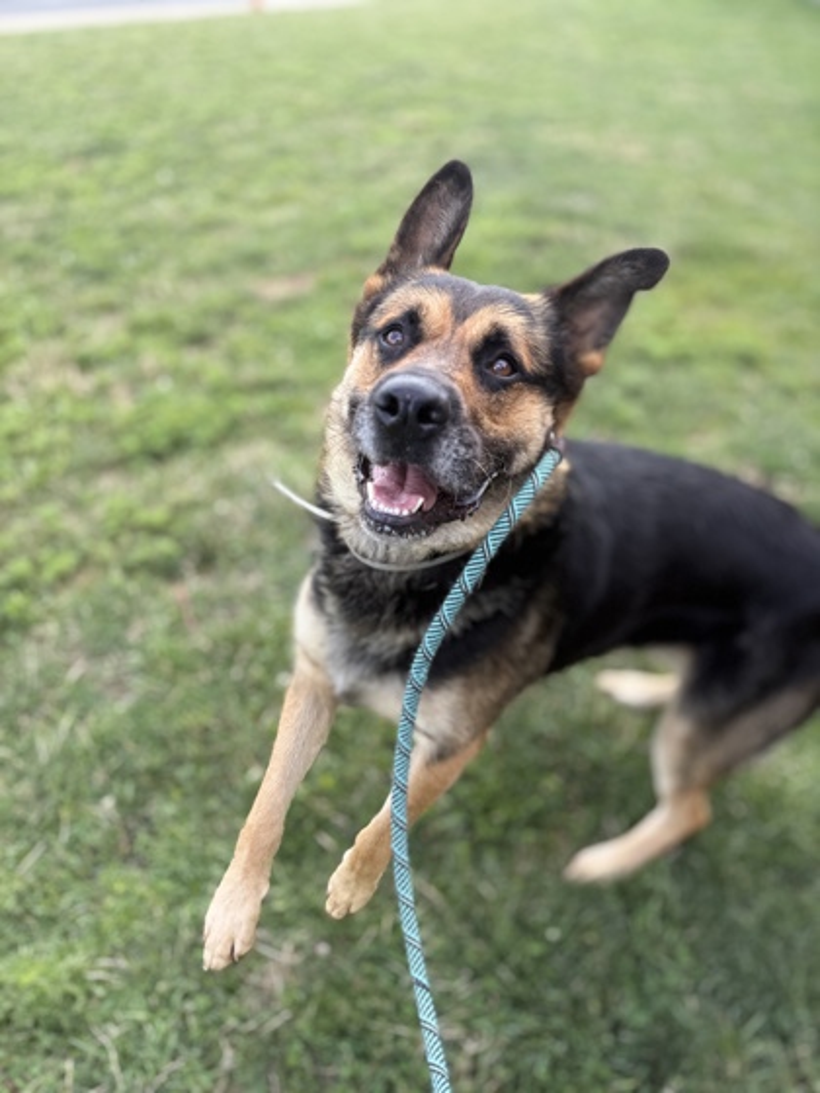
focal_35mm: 24
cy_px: 546
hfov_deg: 56.8
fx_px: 758
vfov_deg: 71.6
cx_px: 410
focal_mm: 6.76
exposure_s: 1/584
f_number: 1.78
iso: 80
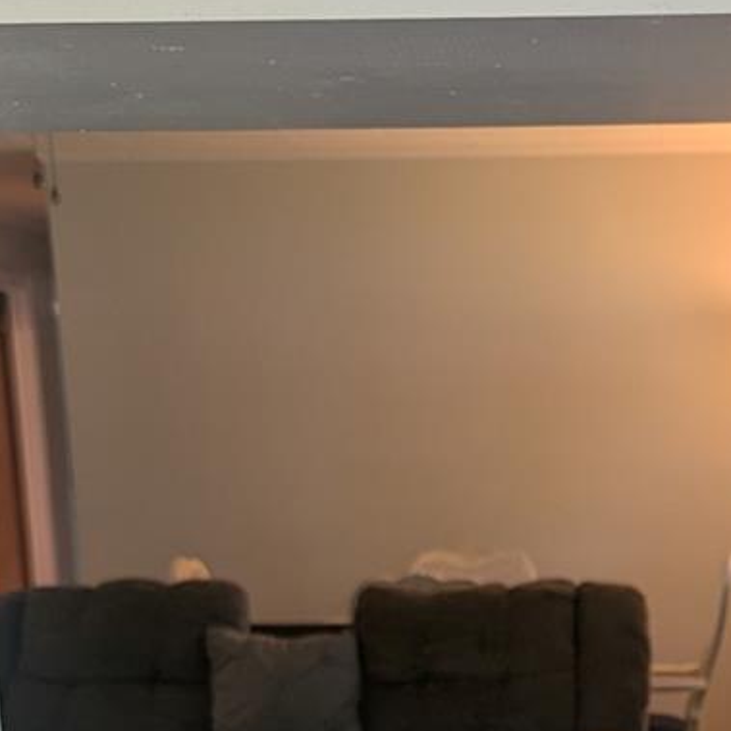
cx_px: 699
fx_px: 2055
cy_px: 993
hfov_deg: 19.7
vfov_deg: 18.5
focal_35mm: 86
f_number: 1.85
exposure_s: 1/30
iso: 46
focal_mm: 6.81
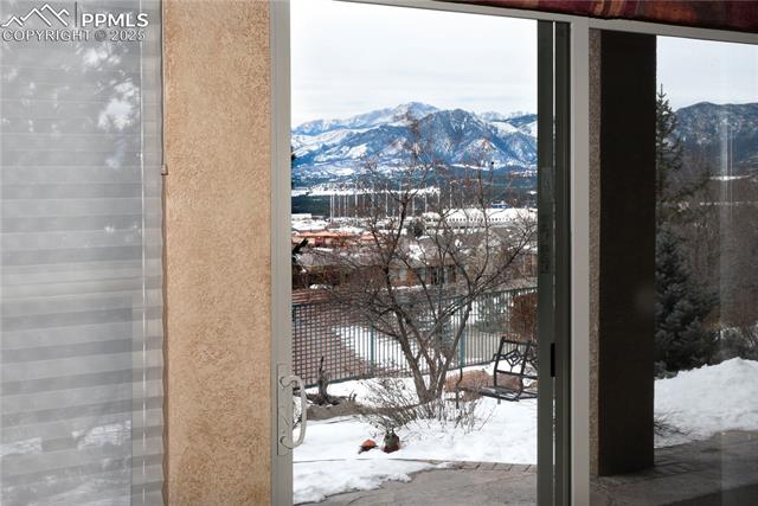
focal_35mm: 40
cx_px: 379
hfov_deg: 48.4
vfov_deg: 33.4
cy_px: 253
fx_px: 842
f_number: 22
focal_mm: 40
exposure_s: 1/250
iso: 2800
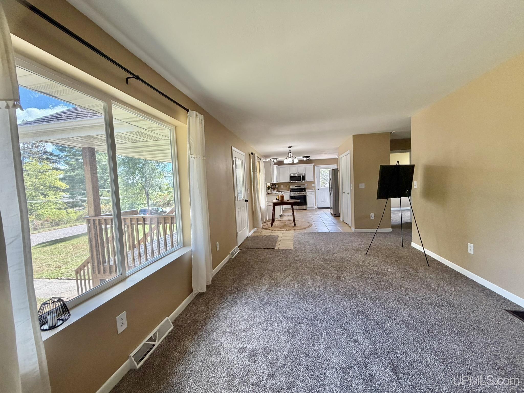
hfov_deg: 102.1
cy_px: 196
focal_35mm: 14
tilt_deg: -3.7
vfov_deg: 85.7
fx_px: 212
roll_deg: +3.2
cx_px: 262
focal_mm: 2.22
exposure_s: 1/120
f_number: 2.2
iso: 125
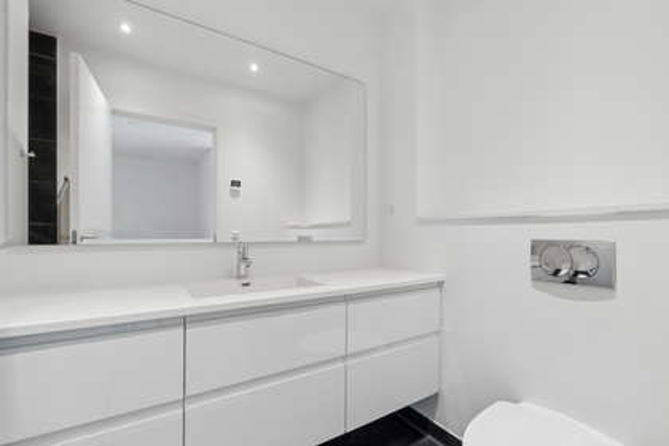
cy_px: 223
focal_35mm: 15
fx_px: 279
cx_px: 334
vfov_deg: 77.3
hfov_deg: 100.4
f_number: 8
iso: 500
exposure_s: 1/15
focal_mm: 10
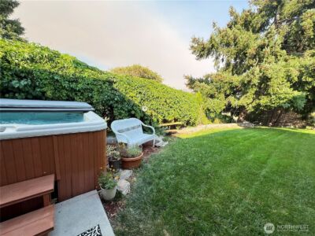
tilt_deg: -9.7
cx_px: 158
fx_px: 118
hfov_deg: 106.2
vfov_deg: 89.9
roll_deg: -4.5
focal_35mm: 13
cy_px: 118
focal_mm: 1.57
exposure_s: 1/287
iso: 32
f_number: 1.8
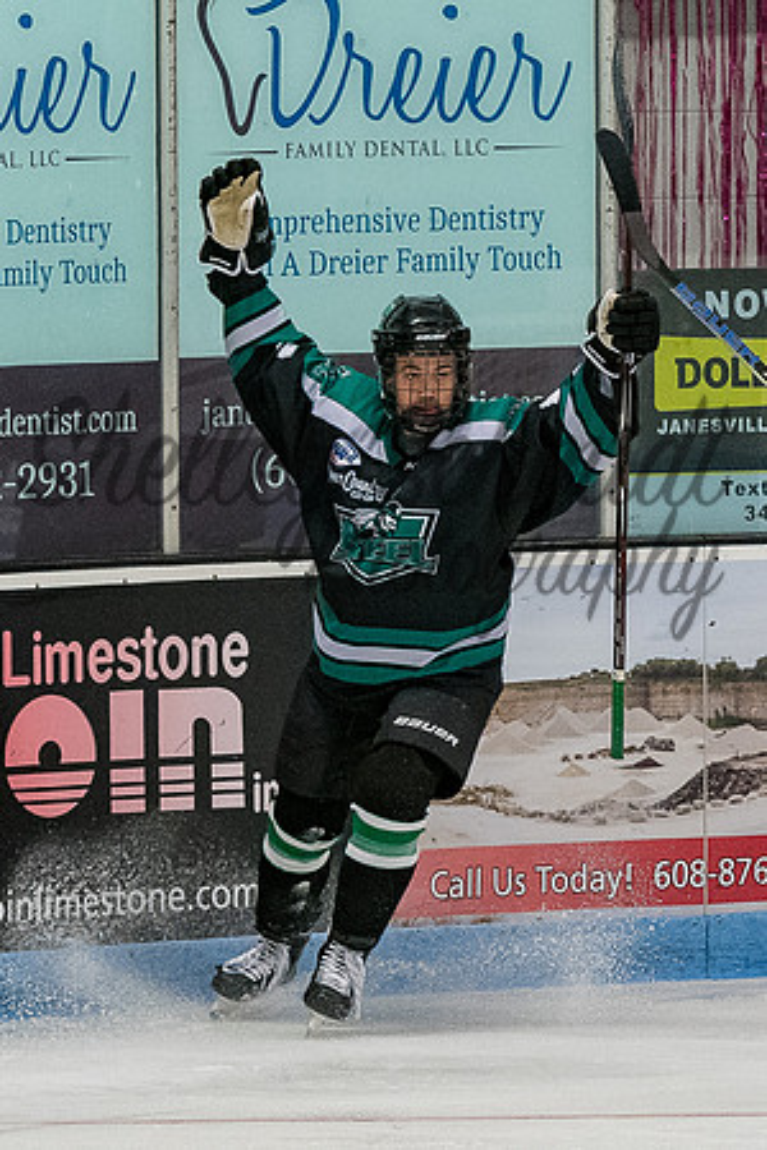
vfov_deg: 3.6
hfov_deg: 2.4
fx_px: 18514
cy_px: 607
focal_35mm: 579
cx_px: 311
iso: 2000
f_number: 3.5
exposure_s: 1/800
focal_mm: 160
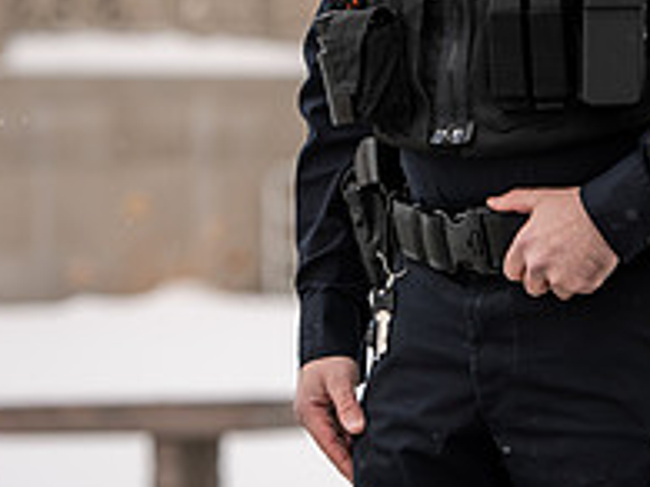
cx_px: 437
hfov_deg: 5.3
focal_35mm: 372
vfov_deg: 4.0
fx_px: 6981
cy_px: -128
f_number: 4
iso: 125
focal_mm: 130
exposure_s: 1/640
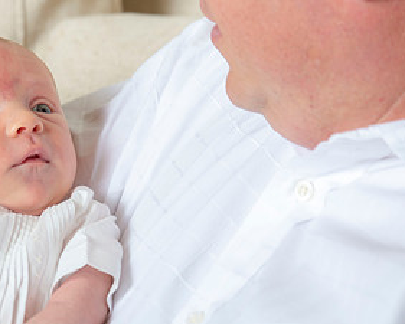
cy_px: 156
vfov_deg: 4.4
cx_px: 116
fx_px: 4185
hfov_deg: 5.5
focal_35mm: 349
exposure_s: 1/160
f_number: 5.6
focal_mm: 170
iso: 200
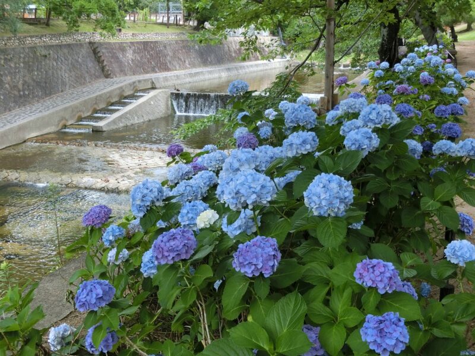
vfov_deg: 32.2
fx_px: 617
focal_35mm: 45
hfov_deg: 42.1
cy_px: 178
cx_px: 238
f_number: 4.4
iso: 125
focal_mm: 8
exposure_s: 1/125
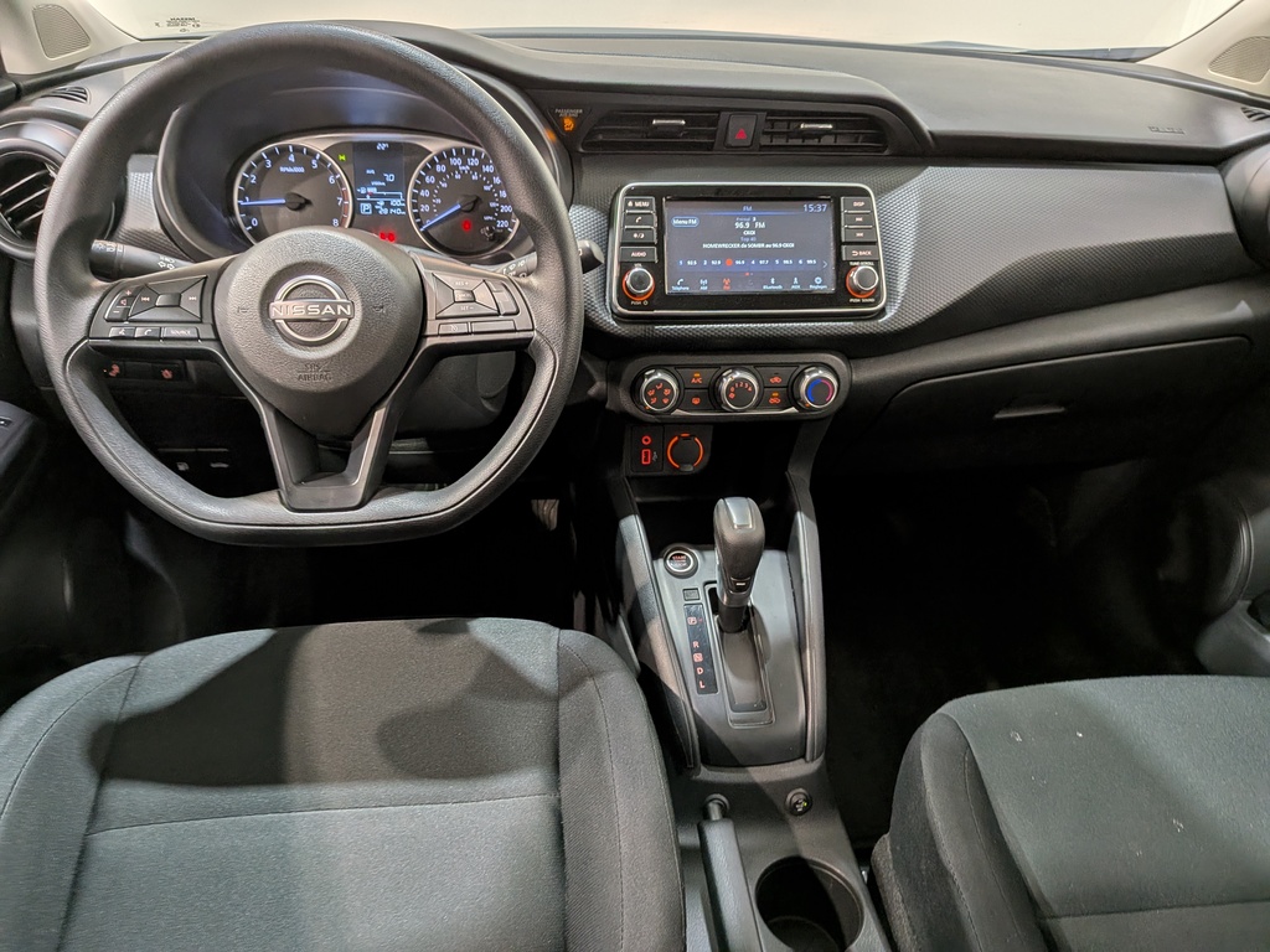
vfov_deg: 56.8
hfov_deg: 71.6
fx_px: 881
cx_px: 635
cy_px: 476
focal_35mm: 24
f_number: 1.7
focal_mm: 4.53
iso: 37
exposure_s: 1/120
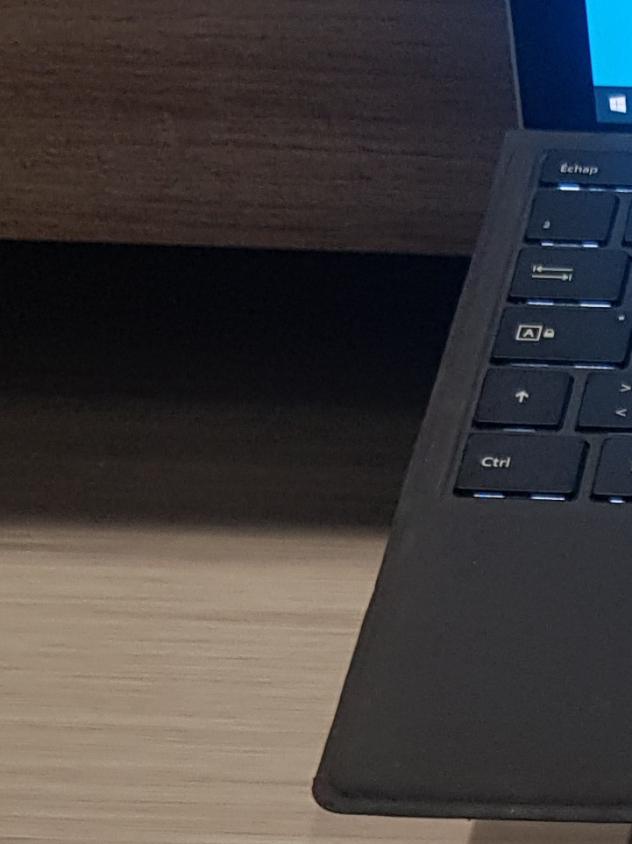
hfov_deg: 12.4
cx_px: 1152
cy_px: 802
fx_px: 2655
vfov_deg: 17.7
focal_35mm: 109
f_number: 1.7
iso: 64
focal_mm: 4.2
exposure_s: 1/50
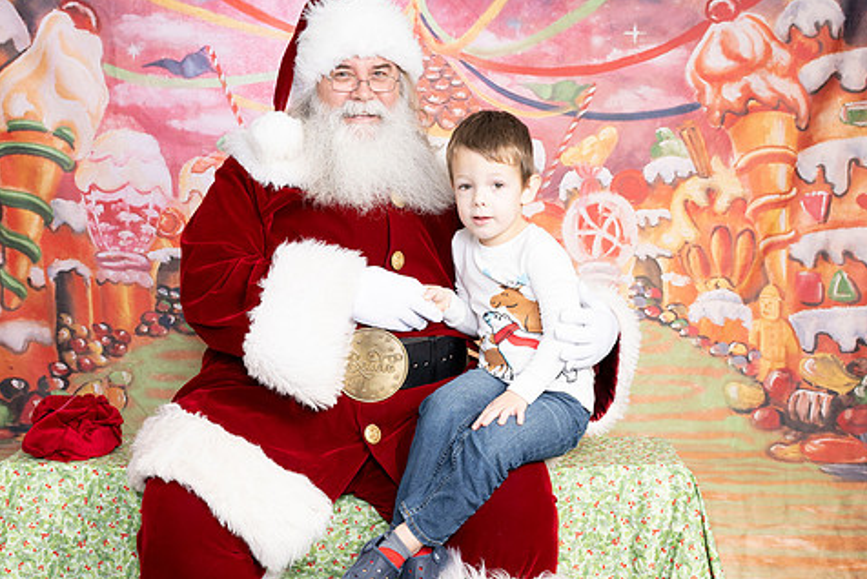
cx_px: 408
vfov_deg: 23.0
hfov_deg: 33.9
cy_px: 276
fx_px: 1422
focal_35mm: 59
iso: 320
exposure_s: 1/200
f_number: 8
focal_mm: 46
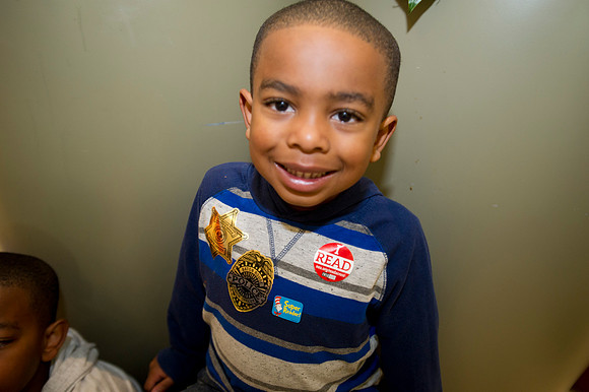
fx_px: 458
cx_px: 294
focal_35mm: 28
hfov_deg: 65.5
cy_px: 196
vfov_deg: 46.4
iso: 1250
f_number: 2.8
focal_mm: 28
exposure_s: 1/160
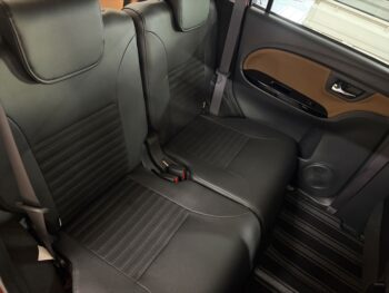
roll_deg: -17.0
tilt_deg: -40.0
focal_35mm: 26
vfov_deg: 53.1
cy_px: 146
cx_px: 194
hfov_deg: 67.3
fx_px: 292
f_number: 1.6
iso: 1600
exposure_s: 1/17
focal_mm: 5.96
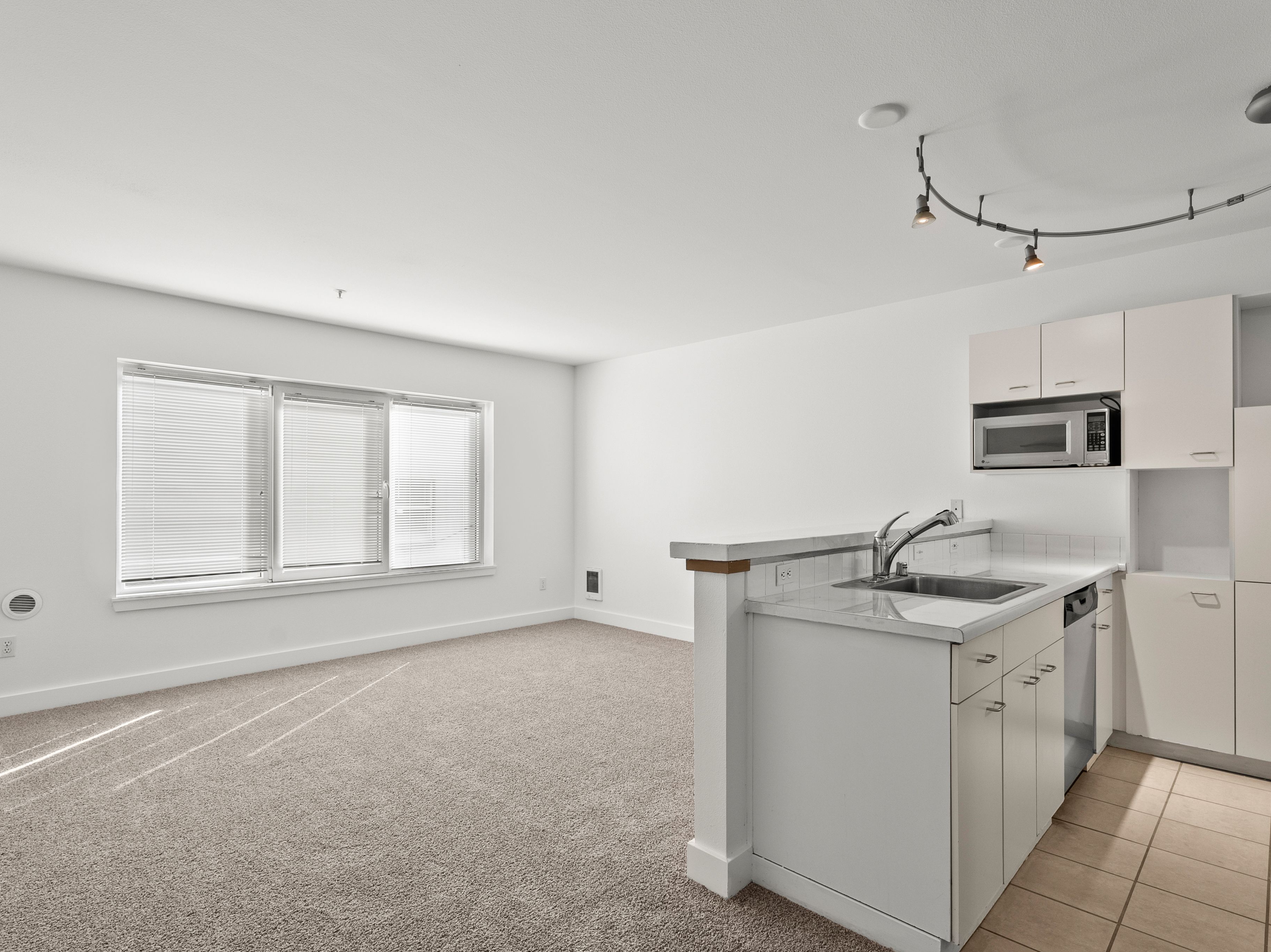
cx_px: 607
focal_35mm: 18
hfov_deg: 87.7
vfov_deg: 71.6
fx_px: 661
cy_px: 488
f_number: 8
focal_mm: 16
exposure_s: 1/13
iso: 400
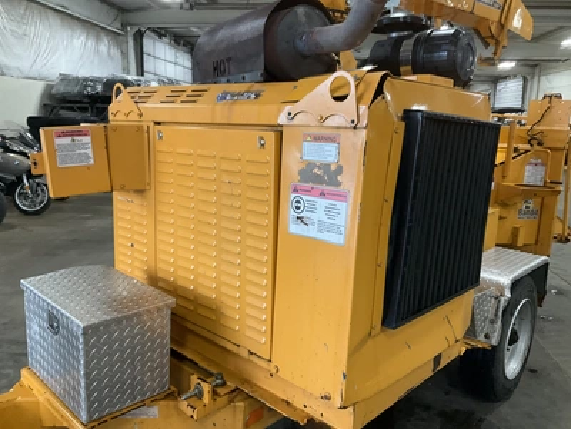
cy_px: 214
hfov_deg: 61.7
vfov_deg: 48.2
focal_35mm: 29
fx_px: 478
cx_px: 286
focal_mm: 3
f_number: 1.8
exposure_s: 1/60
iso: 160
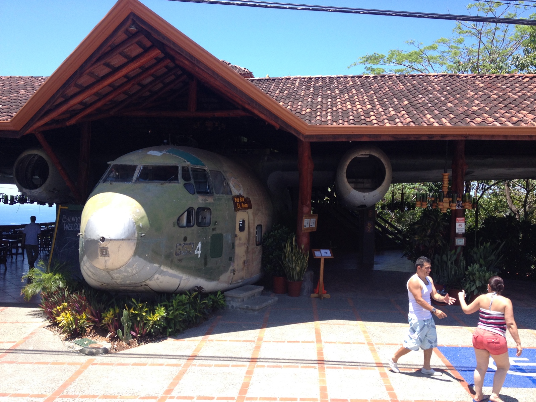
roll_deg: +2.2
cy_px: 201
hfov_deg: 52.6
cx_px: 268
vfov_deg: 40.7
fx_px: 542
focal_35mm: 35
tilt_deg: -5.2
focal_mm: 4.28
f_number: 2.4
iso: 50
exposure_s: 1/649
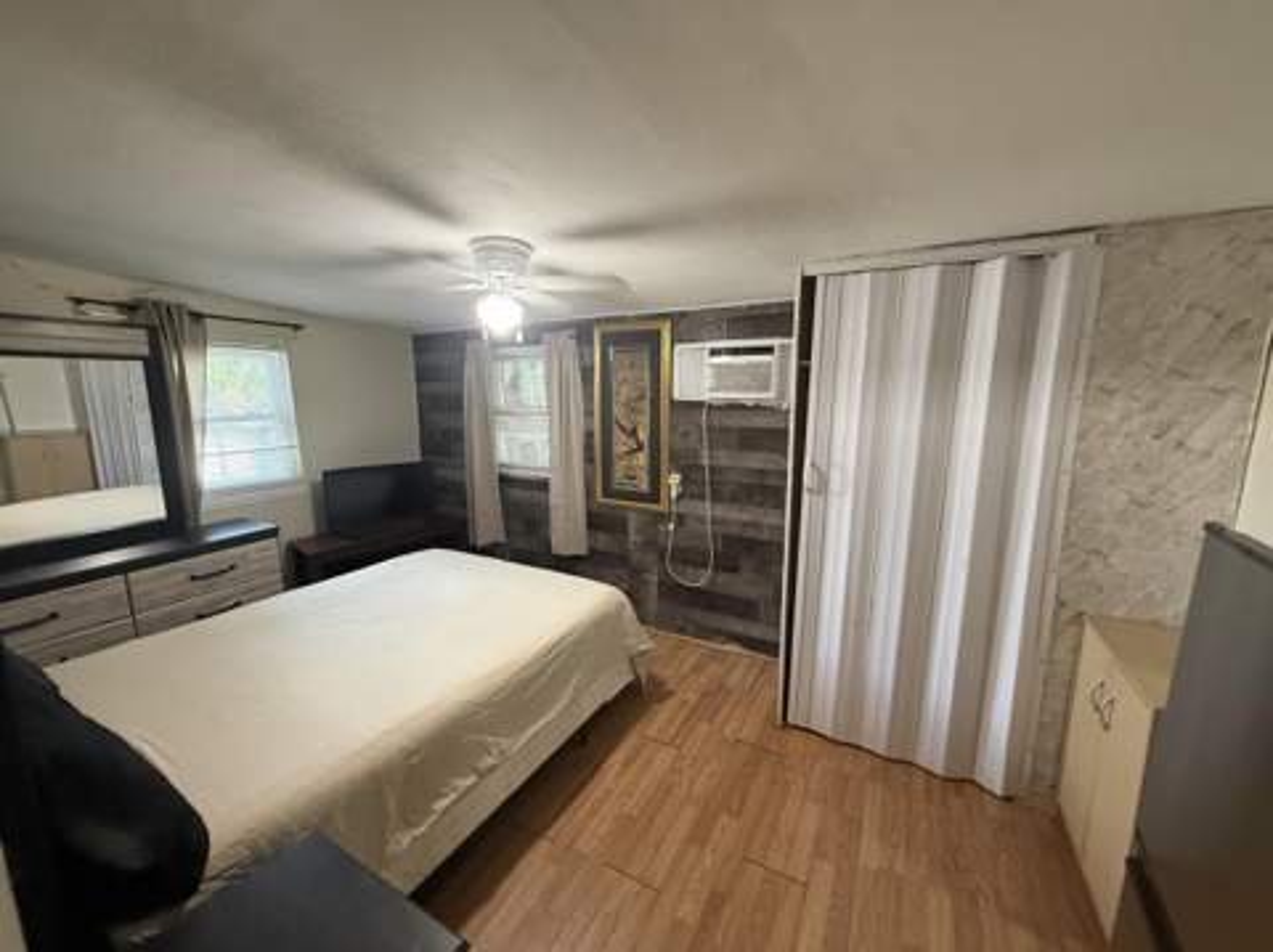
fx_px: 514
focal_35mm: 14
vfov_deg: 85.6
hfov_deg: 102.1
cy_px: 476
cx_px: 636
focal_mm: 2.22
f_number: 2.2
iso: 500
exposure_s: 1/60
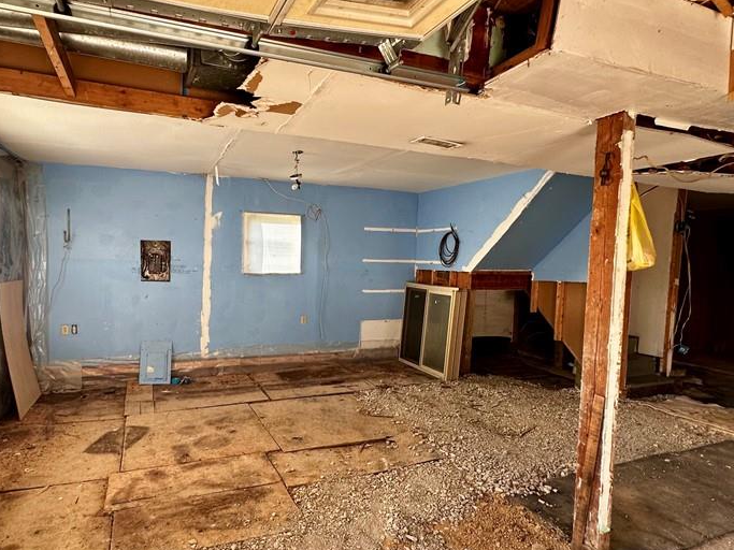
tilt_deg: -4.3
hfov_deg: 78.3
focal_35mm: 21
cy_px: 289
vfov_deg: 63.4
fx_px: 445
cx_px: 304
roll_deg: -1.4
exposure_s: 1/99
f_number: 2.2
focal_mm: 2.22
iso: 64
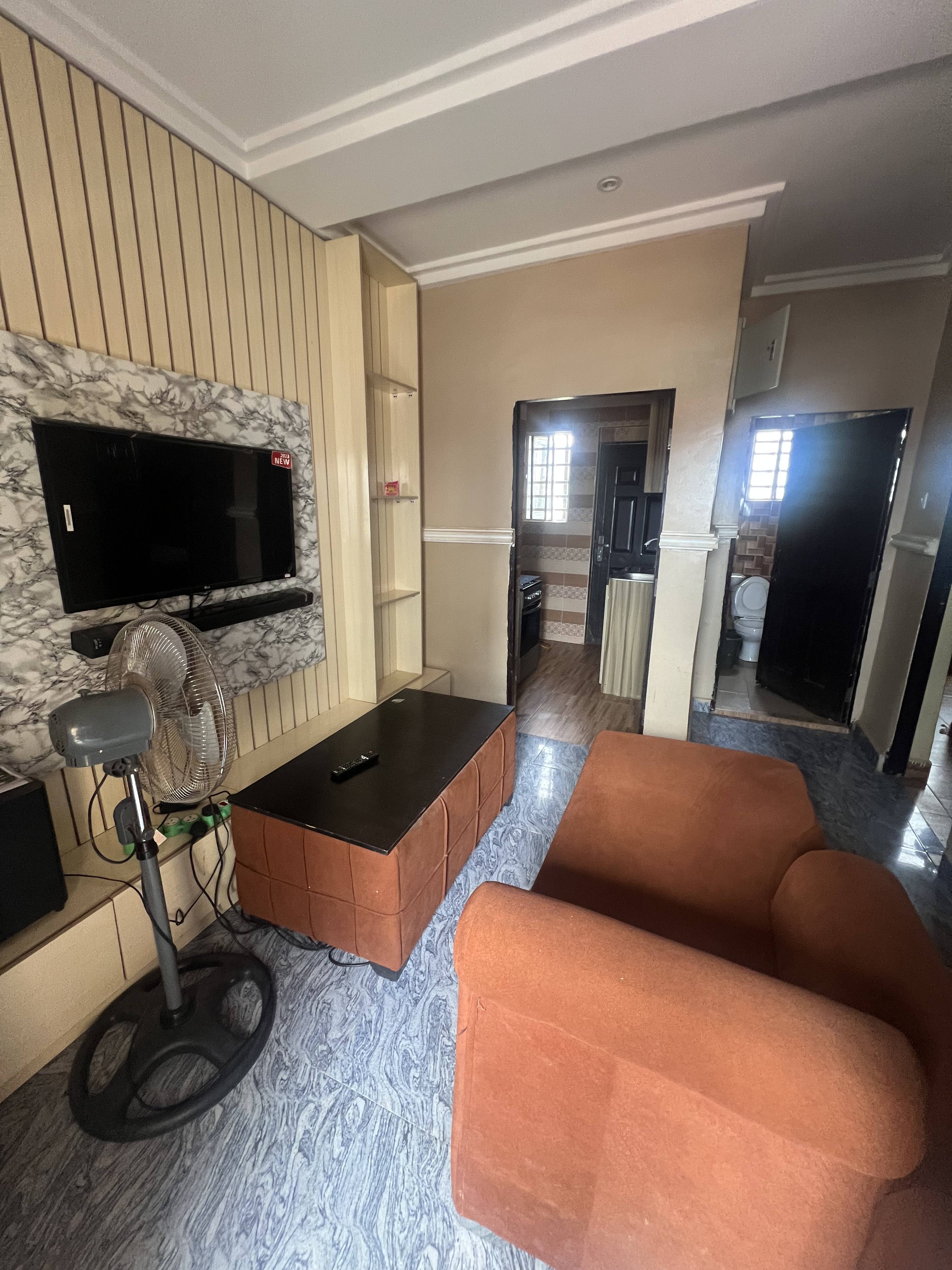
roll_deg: +0.7
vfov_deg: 106.2
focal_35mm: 13
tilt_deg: -15.6
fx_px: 477
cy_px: 635
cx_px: 476
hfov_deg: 89.9
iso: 320
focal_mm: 1.57
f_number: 1.8
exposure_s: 1/60
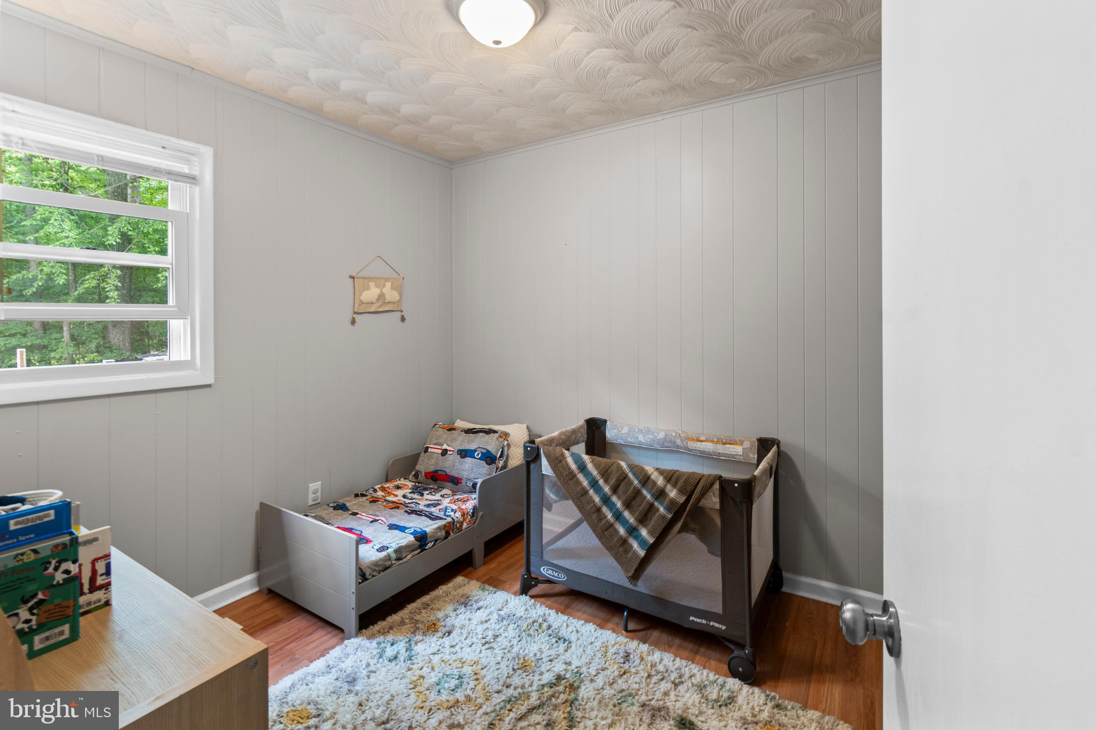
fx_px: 457
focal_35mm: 15
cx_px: 548
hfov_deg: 100.4
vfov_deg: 77.3
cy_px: 365
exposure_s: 1/1.25
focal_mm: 10
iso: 200
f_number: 8
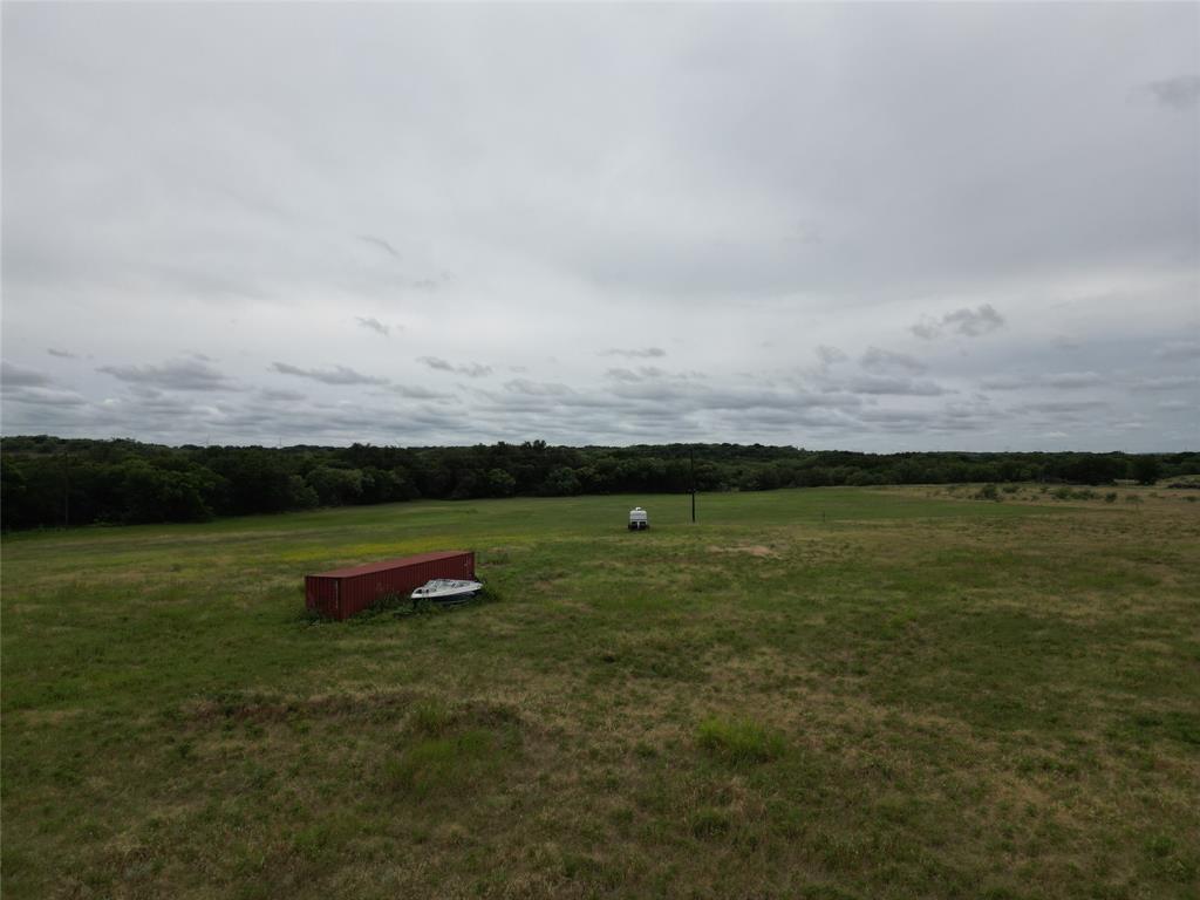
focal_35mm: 24
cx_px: 600
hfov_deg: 71.6
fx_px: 832
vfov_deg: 56.8
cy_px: 450
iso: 100
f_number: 1.7
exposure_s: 1/5000
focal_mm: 6.72
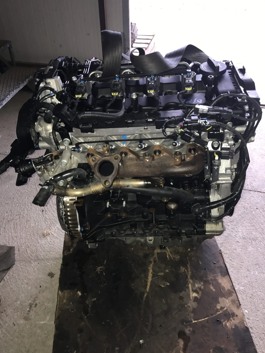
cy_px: 176
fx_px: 286
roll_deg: +0.3
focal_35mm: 28
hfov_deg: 49.7
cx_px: 132
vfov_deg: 63.4
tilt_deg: -40.6
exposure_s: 1/25
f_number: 1.8
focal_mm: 3.99
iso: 64
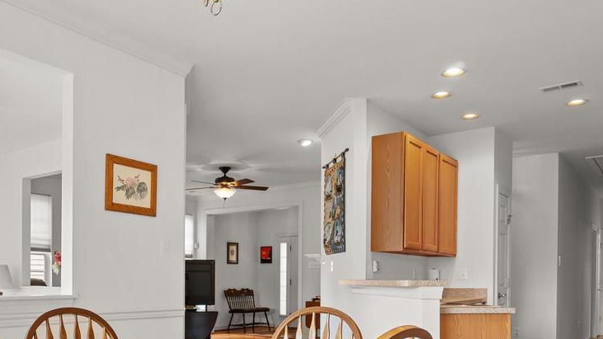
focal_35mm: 34
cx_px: 222
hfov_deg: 56.8
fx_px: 549
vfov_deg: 33.0
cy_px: 285
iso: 250
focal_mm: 11.1
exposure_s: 1/2.5
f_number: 7.1
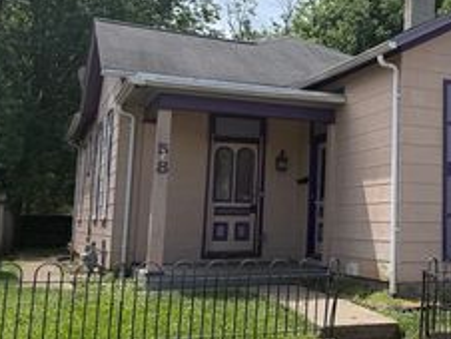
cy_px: 141
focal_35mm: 53
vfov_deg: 27.5
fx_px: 691
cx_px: 439
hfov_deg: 33.4
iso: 80
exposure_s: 1/3759
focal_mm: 6.76
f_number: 1.78
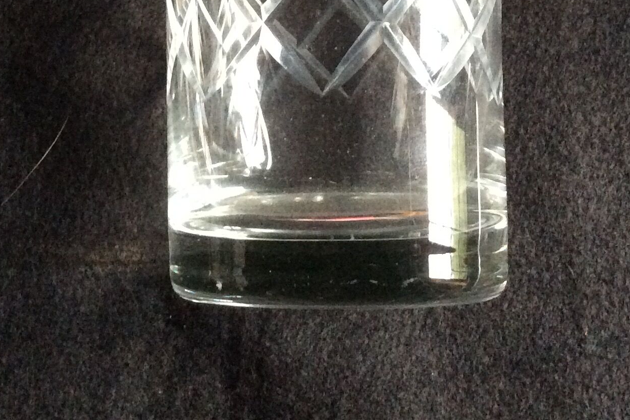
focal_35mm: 69
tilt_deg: -76.4
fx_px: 1207
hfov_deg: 29.2
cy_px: -44
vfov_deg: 18.9
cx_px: 262
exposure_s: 1/17
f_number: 2.4
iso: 400
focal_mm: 3.3
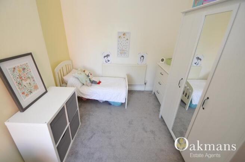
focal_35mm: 15
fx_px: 102
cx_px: 122
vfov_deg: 77.1
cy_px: 81
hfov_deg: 100.5
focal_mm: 10
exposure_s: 1/60
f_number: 4
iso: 400
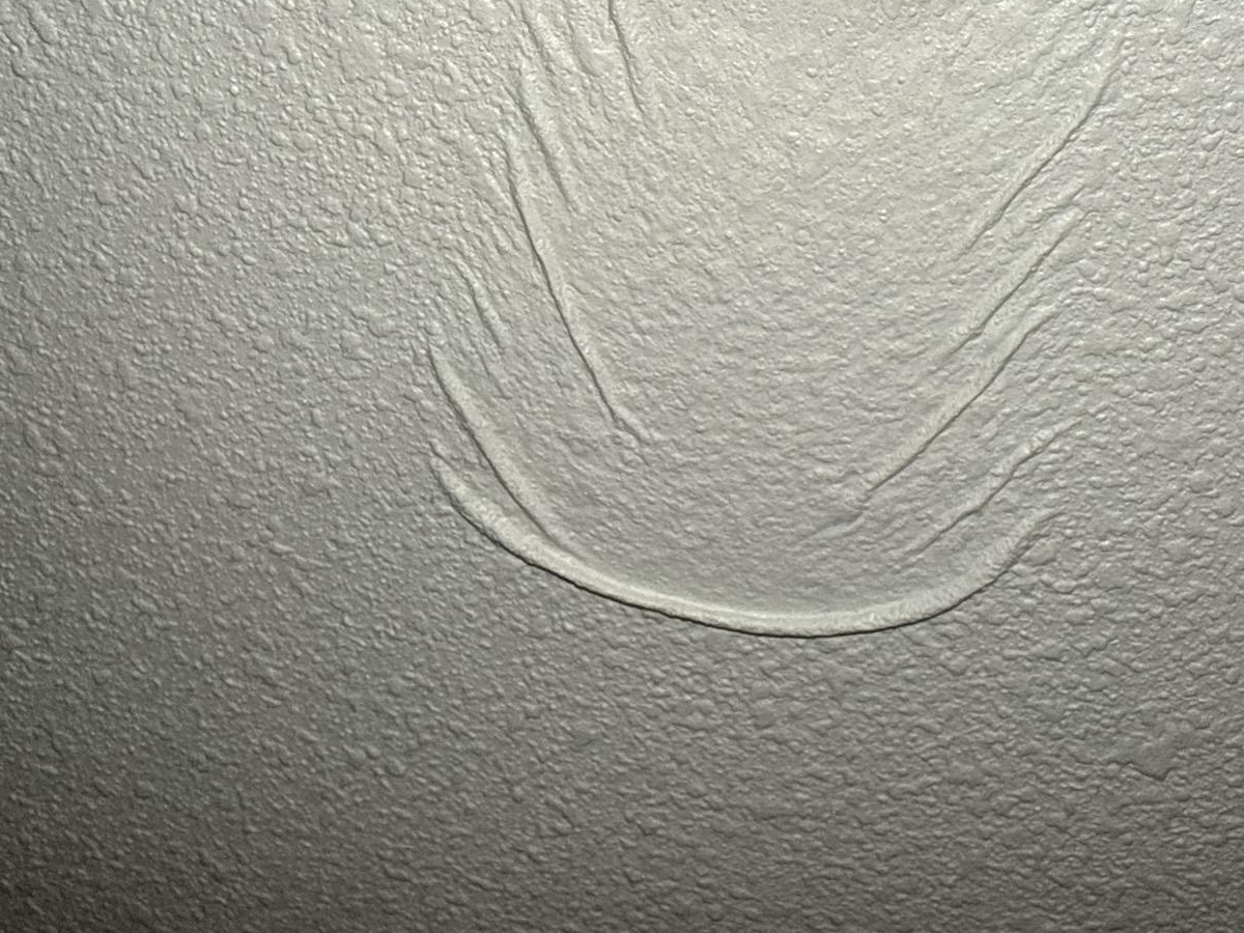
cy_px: 256
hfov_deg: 46.8
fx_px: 1437
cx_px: 670
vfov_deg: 35.3
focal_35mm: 40
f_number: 2.2
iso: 64
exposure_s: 1/99
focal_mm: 2.22
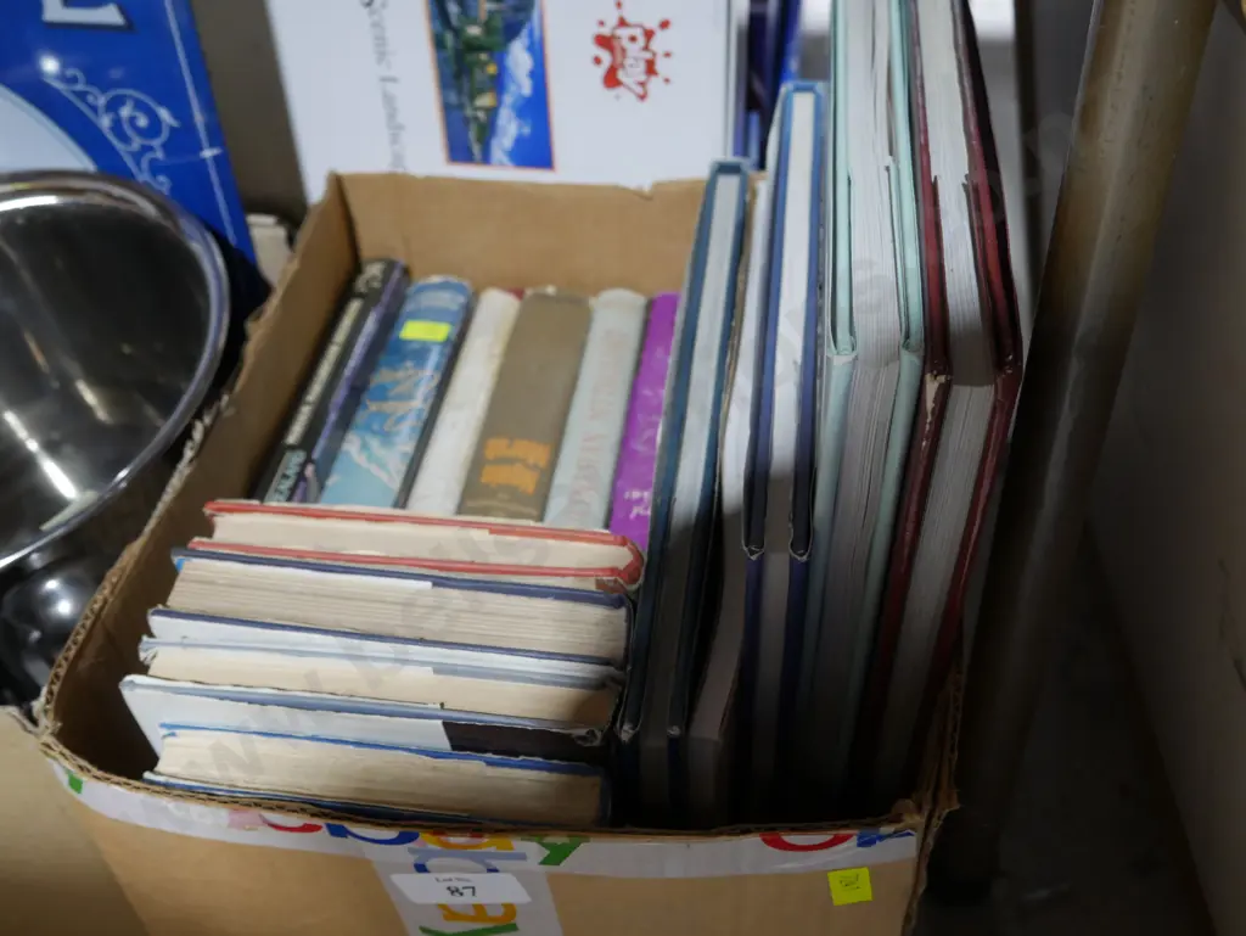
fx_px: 1368
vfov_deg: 37.8
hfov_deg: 49.0
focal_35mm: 38
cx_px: 623
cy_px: 468
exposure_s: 1/60
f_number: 4.5
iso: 1000
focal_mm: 19
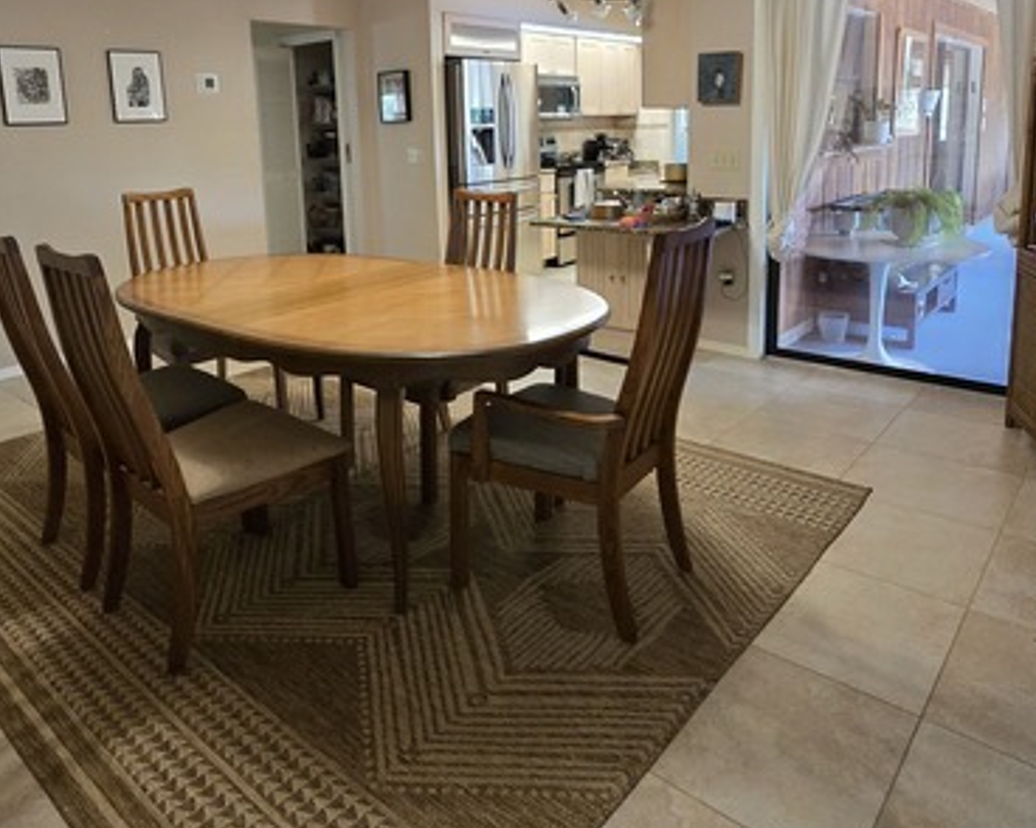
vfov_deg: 59.1
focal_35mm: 23
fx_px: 705
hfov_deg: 72.6
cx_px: 486
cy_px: 262
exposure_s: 1/60
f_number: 2.2
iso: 640
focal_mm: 2.2
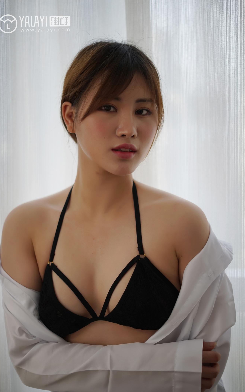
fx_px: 556
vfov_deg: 38.9
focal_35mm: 52
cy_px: 199
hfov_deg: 24.9
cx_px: 116
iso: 250
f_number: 1.8
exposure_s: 1/800
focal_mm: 50
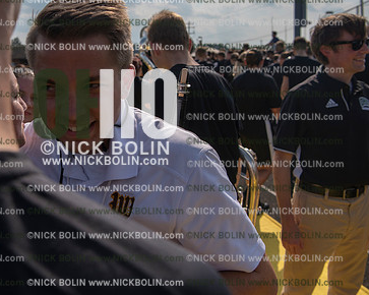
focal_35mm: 45
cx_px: 105
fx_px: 491
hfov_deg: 40.3
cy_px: 117
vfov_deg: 33.3
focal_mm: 30
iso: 200
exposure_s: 1/3200
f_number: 5.6
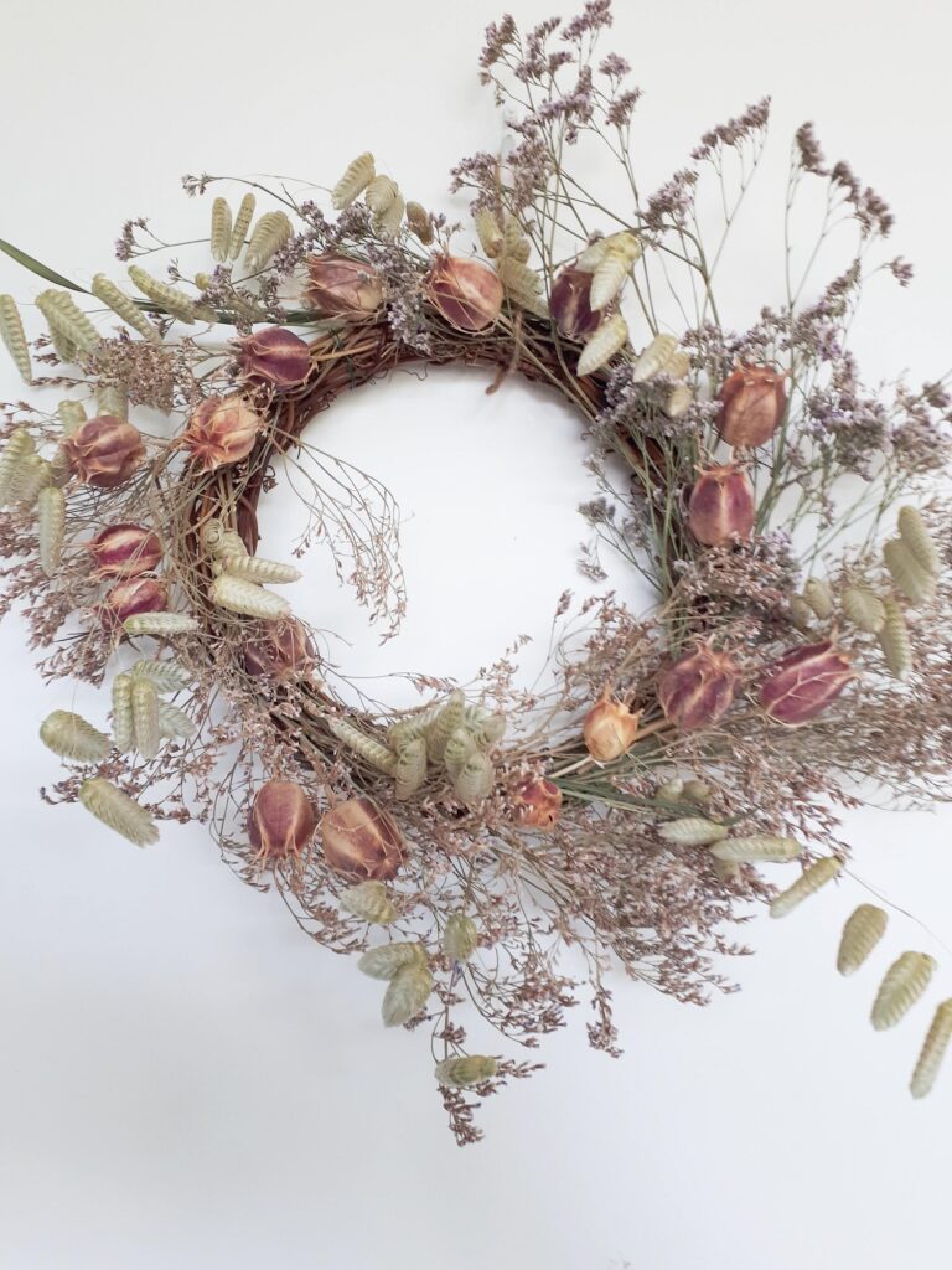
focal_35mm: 27
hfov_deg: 51.4
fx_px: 990
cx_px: 476
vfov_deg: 65.3
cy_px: 635
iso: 40
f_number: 1.9
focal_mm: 3.6
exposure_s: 1/33
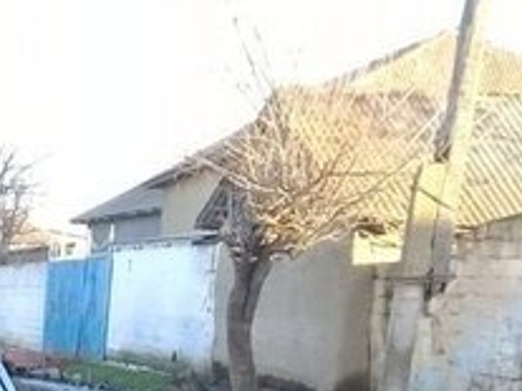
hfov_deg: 17.6
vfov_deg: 13.9
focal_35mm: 99
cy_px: 602
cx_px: -282
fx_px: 1492
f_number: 2.2
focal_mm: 3.3
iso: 64
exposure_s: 1/100
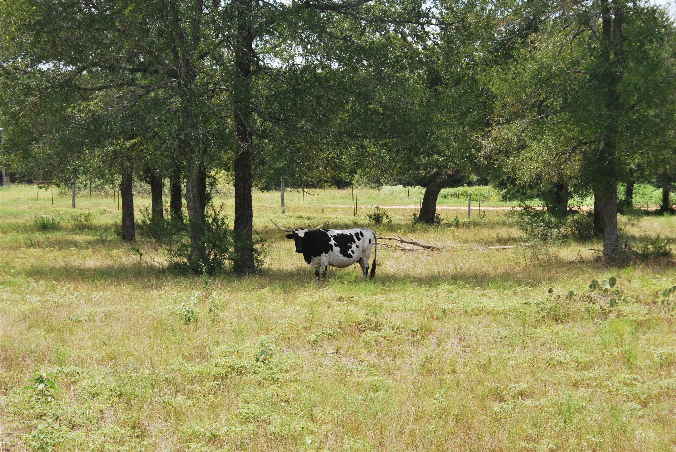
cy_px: 226
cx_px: 338
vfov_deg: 14.1
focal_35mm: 98
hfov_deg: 20.9
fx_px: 1833
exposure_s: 1/200
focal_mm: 65
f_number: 13
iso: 400
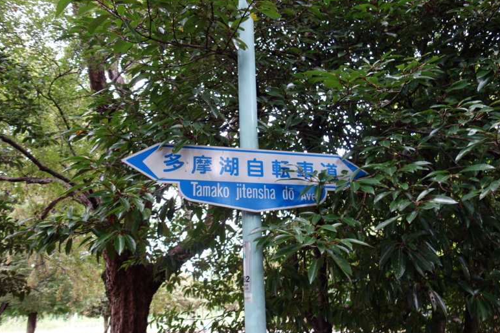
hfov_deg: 63.6
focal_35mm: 29
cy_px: 163
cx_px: 245
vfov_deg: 45.0
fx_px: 403
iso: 320
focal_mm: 10.4
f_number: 1.8
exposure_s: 1/200
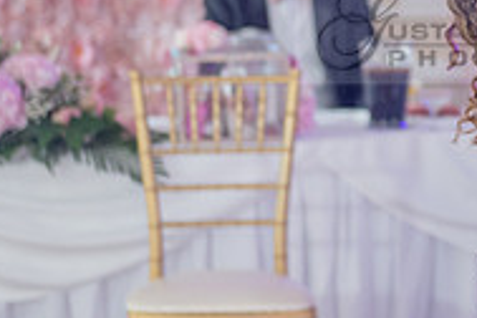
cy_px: 24
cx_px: 515
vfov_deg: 6.4
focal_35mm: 215
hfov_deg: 9.5
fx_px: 2849
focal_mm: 70
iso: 400
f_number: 2.8
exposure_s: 1/100
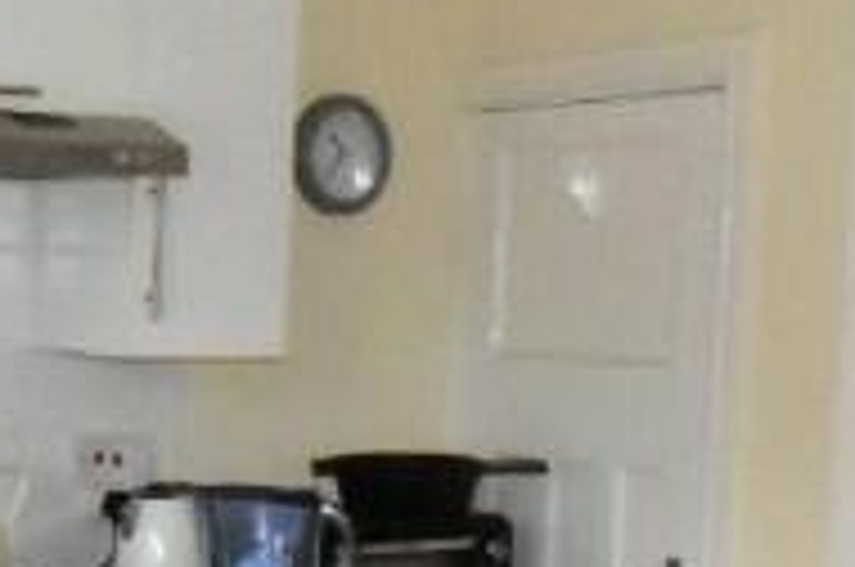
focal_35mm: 81
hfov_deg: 24.4
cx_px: 86
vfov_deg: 16.5
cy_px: 542
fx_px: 1920
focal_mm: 10
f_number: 20
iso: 12800
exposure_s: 1/200
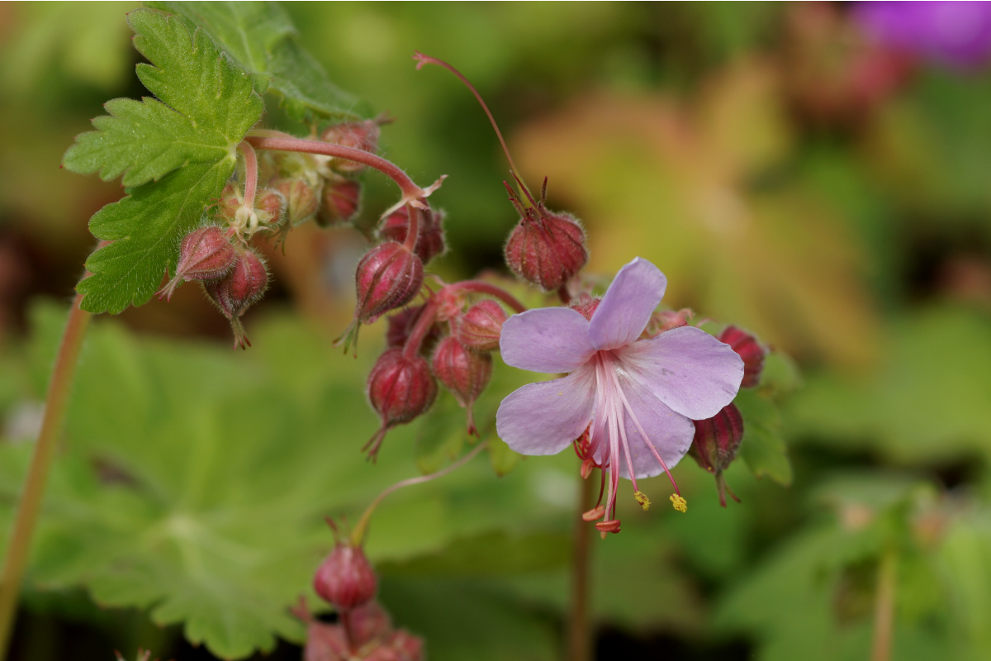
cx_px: 496
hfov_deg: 13.7
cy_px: 330
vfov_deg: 9.1
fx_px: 4129
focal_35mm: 150
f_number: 4.5
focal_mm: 100
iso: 100
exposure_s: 1/320
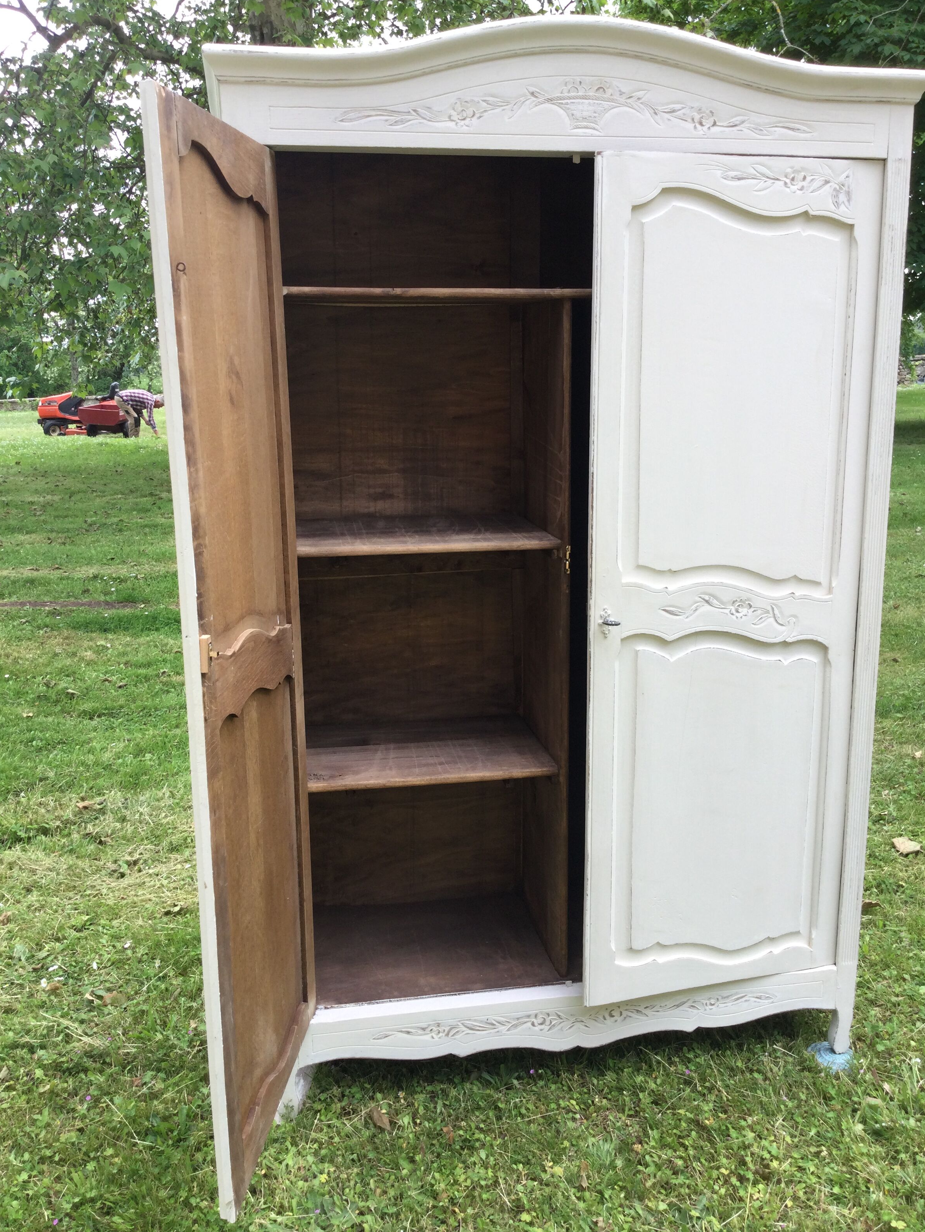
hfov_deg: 44.2
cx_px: 457
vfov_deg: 56.8
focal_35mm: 32
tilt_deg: -13.3
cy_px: 606
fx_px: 1140
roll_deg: -0.1
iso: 25
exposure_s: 1/130
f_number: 2.4
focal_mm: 3.3
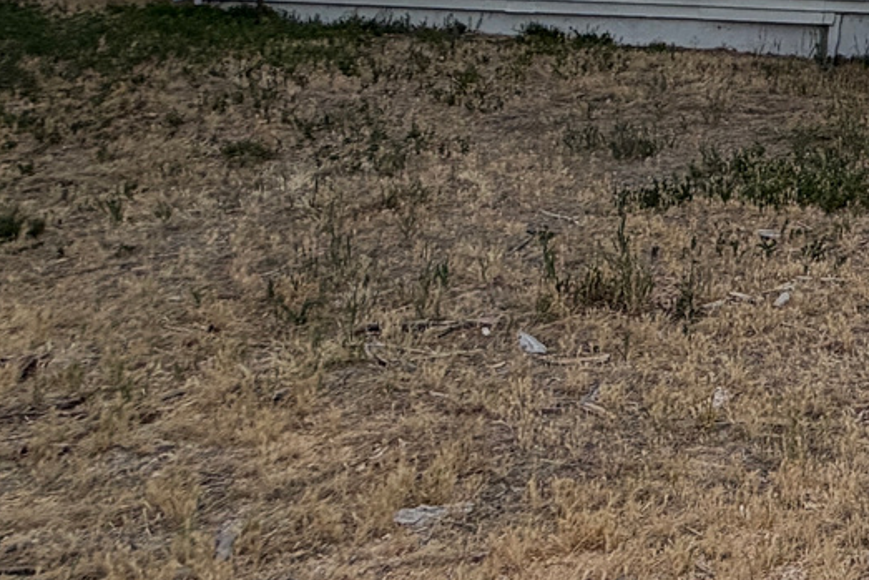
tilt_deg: +4.7
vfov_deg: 21.2
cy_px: -206
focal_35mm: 57
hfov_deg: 26.9
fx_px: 1376
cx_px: 1241
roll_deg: -2.0
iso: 40
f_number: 2.2
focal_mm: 2.22
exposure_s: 1/607
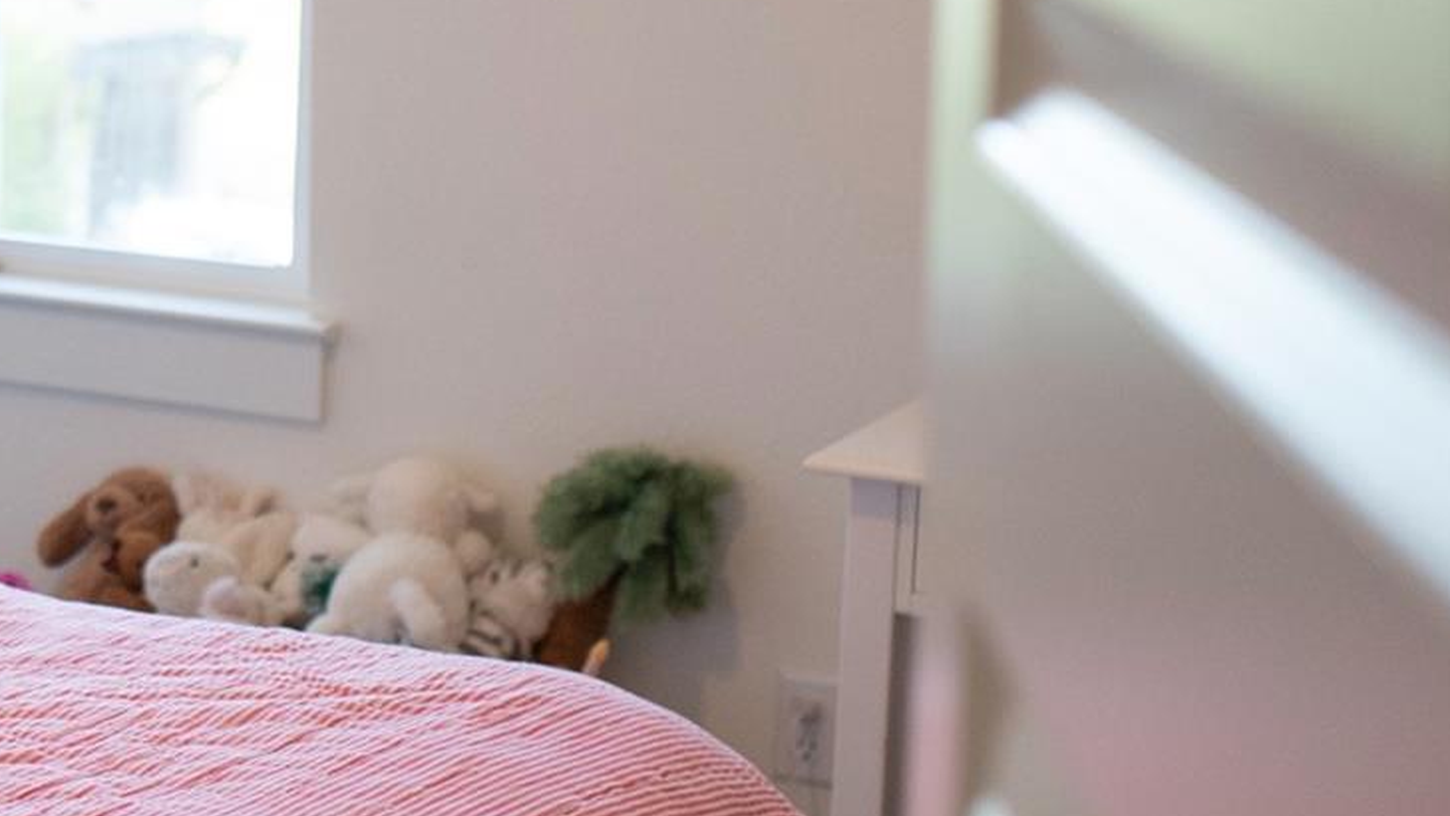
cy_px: 24
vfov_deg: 11.7
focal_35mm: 103
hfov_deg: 19.5
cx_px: -318
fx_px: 3960
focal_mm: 35
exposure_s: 1/800
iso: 1600
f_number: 2.8
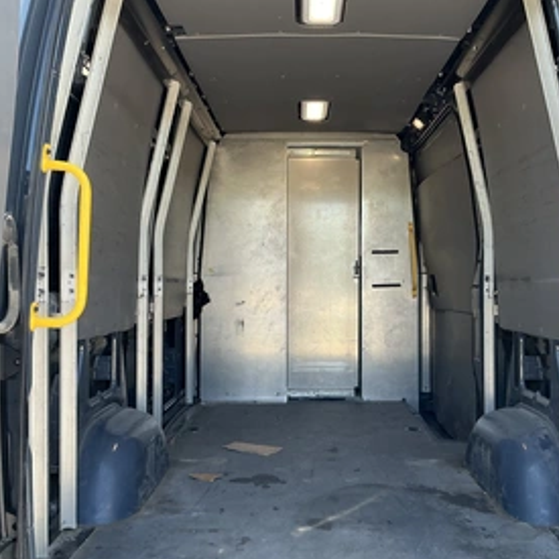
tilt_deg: +0.5
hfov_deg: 46.0
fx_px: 658
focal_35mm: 36
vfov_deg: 46.0
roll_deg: +1.6
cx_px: 307
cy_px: 287
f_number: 1.8
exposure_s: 1/160
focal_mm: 3
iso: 32
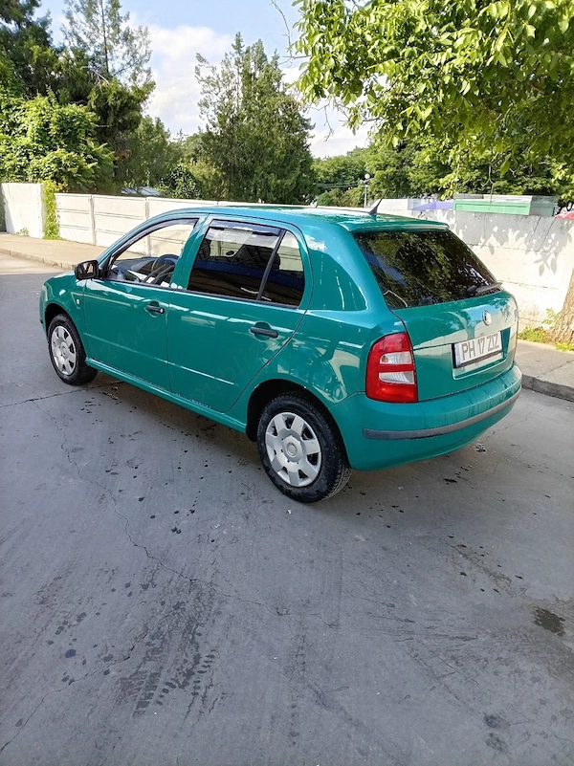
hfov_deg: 54.8
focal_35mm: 25
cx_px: 287
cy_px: 383
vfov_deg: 69.4
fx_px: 553
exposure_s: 1/256
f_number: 1.8
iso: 101
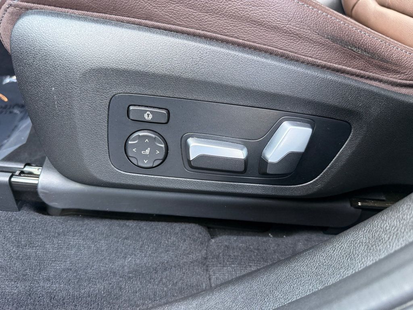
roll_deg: -4.9
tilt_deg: -36.4
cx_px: 206
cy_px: 155
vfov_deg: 56.8
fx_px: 286
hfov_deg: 71.6
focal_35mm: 24
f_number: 1.78
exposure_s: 1/109
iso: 200
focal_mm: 6.76
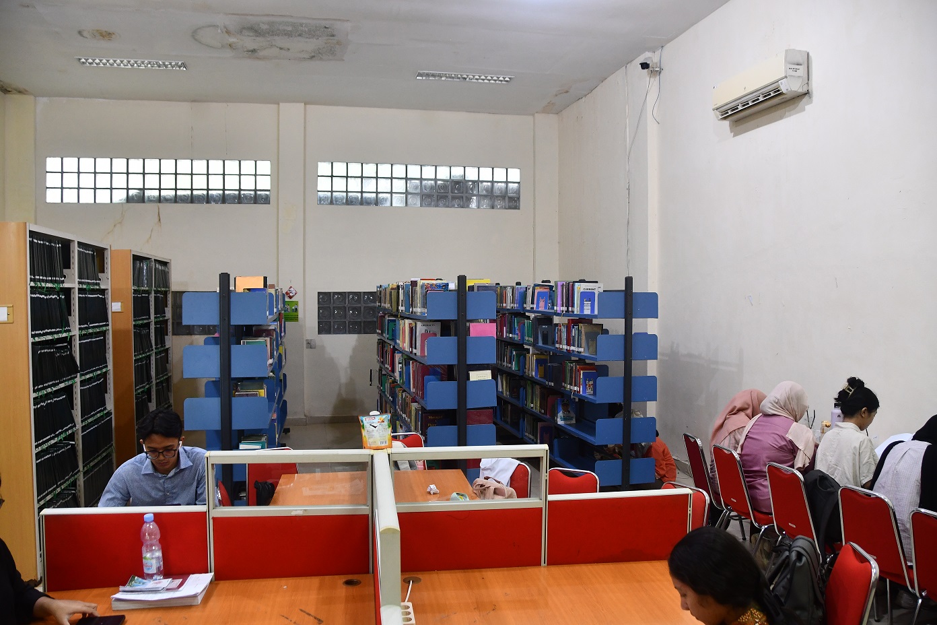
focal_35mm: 27
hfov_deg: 67.4
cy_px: 312
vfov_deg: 47.9
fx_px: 703
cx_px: 468
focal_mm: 18
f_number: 3.5
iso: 1100
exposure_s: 1/30
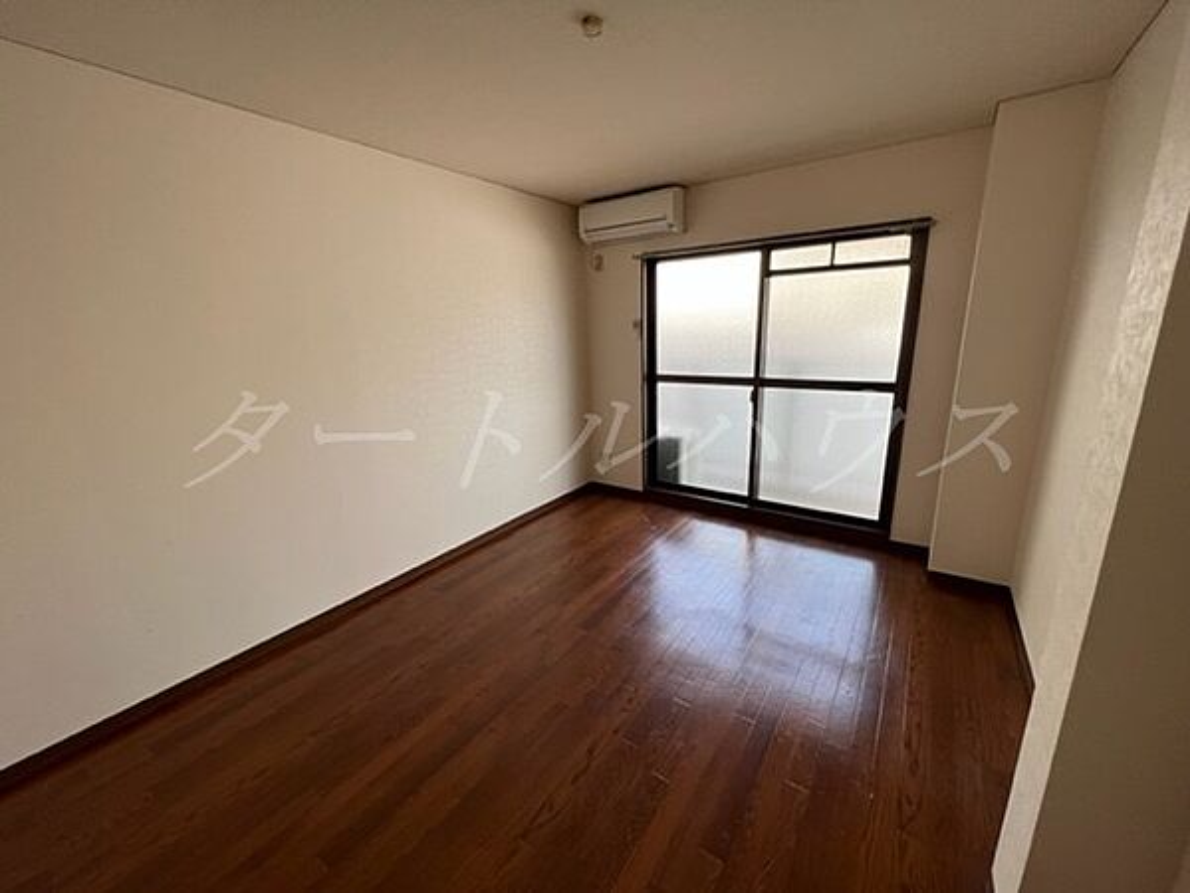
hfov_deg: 106.2
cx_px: 595
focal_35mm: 13
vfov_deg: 89.9
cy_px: 446
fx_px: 447
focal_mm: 1.57
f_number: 1.8
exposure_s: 1/116
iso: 32
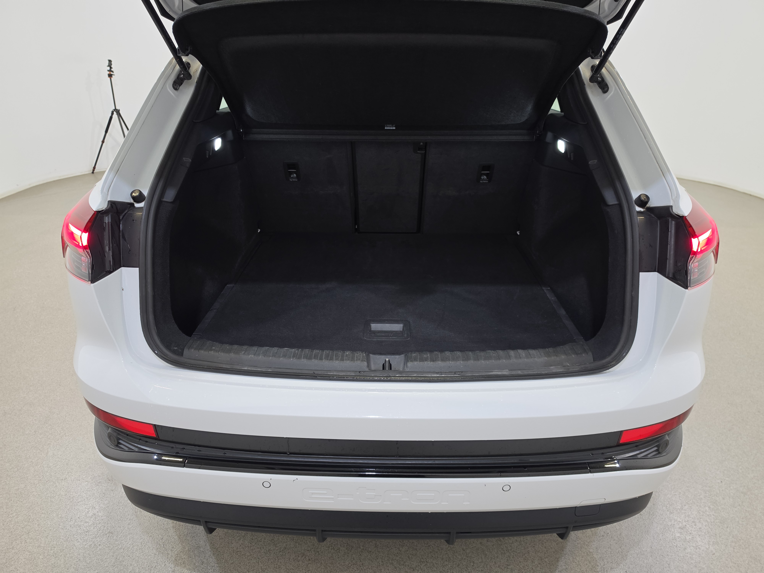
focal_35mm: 23
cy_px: 286
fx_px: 508
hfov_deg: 73.9
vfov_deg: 58.9
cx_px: 382
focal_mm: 6.5
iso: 125
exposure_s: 1/100
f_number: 1.4
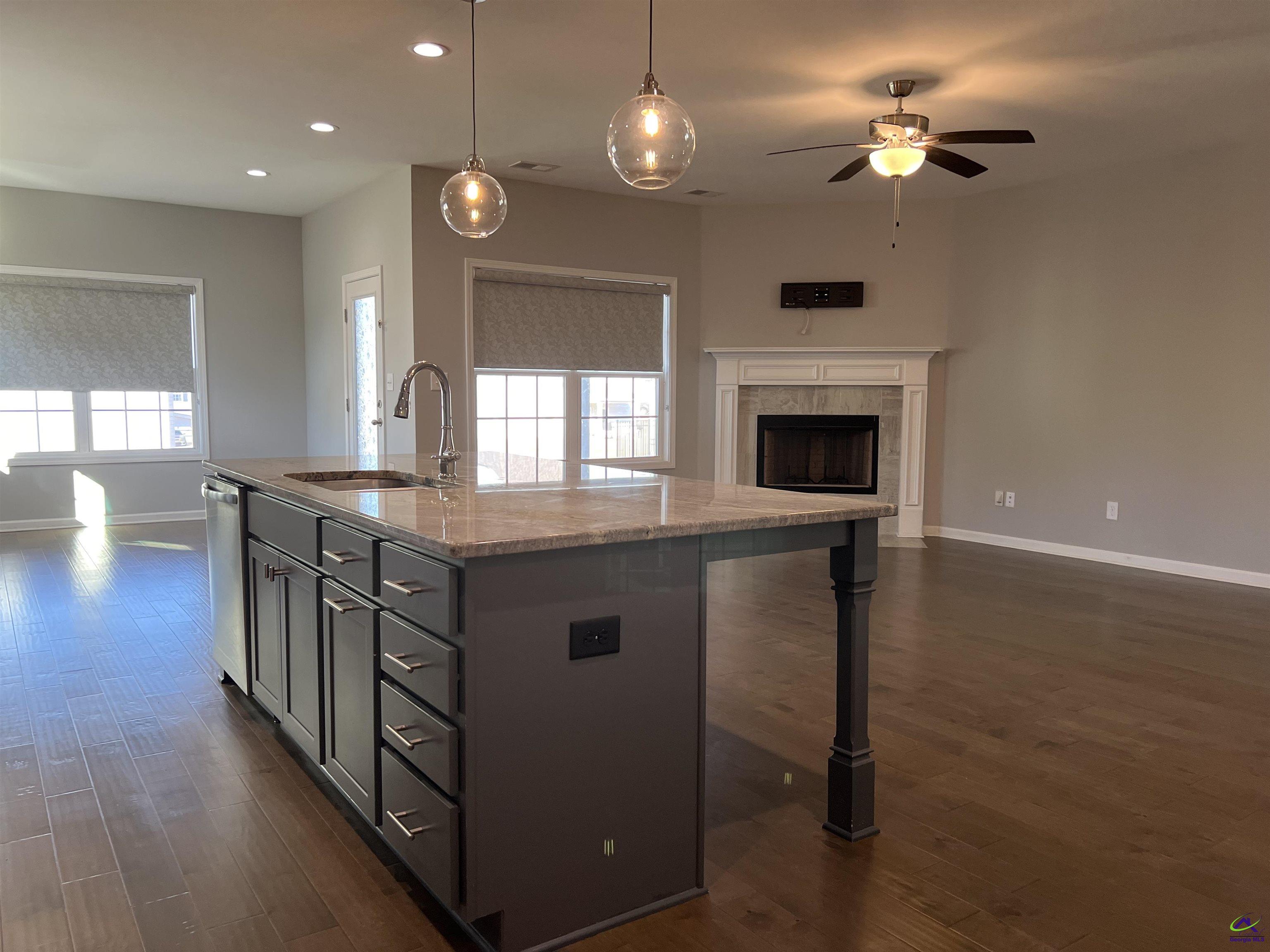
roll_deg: -0.4
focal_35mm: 26
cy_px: 476
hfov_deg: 67.3
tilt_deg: -6.3
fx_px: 954
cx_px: 635
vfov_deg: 53.1
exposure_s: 1/120
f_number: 1.5
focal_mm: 5.7
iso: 125
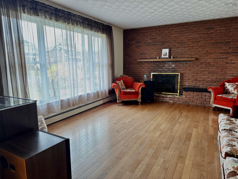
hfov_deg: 71.6
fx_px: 165
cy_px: 90
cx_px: 119
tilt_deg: -8.7
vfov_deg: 56.8
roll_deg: +1.1
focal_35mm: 24
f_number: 1.78
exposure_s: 1/60
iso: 640
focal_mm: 6.76
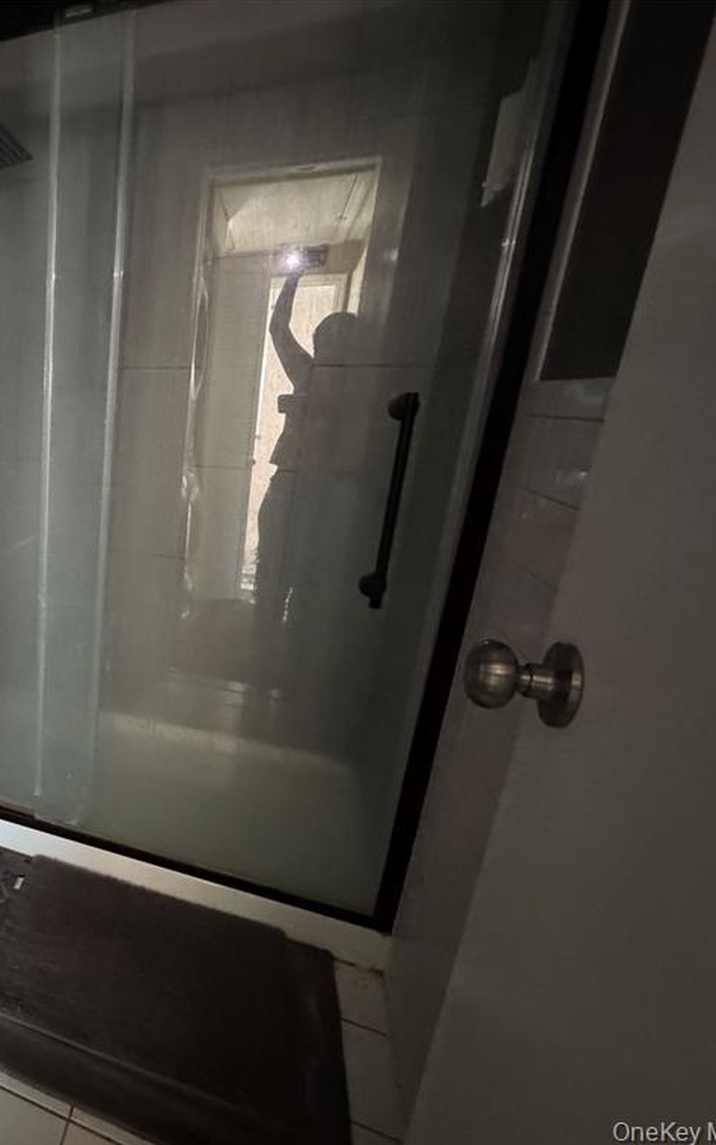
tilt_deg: -17.5
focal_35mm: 20
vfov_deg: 85.1
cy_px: 572
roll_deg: -0.1
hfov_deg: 48.6
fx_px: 624
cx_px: -6
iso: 1600
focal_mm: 2.22
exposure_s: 1/30
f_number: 2.2
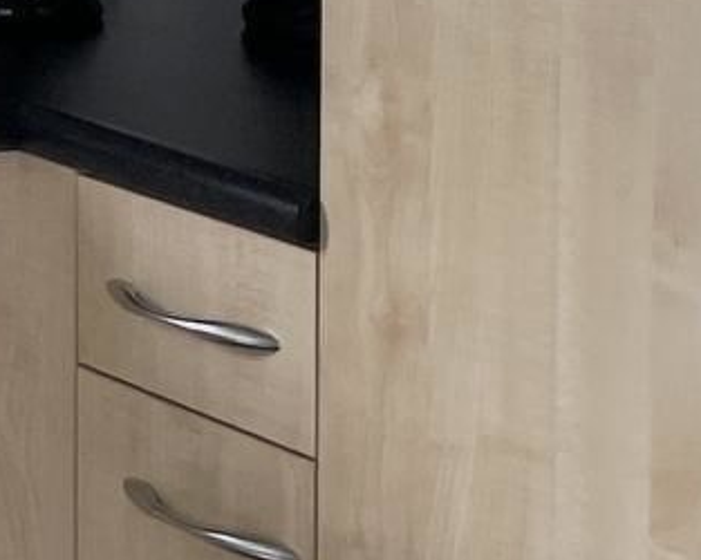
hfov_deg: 9.8
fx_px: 3442
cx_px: -1140
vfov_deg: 8.9
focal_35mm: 166
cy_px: -497
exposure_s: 1/121
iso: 50
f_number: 1.6
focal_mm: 4.2
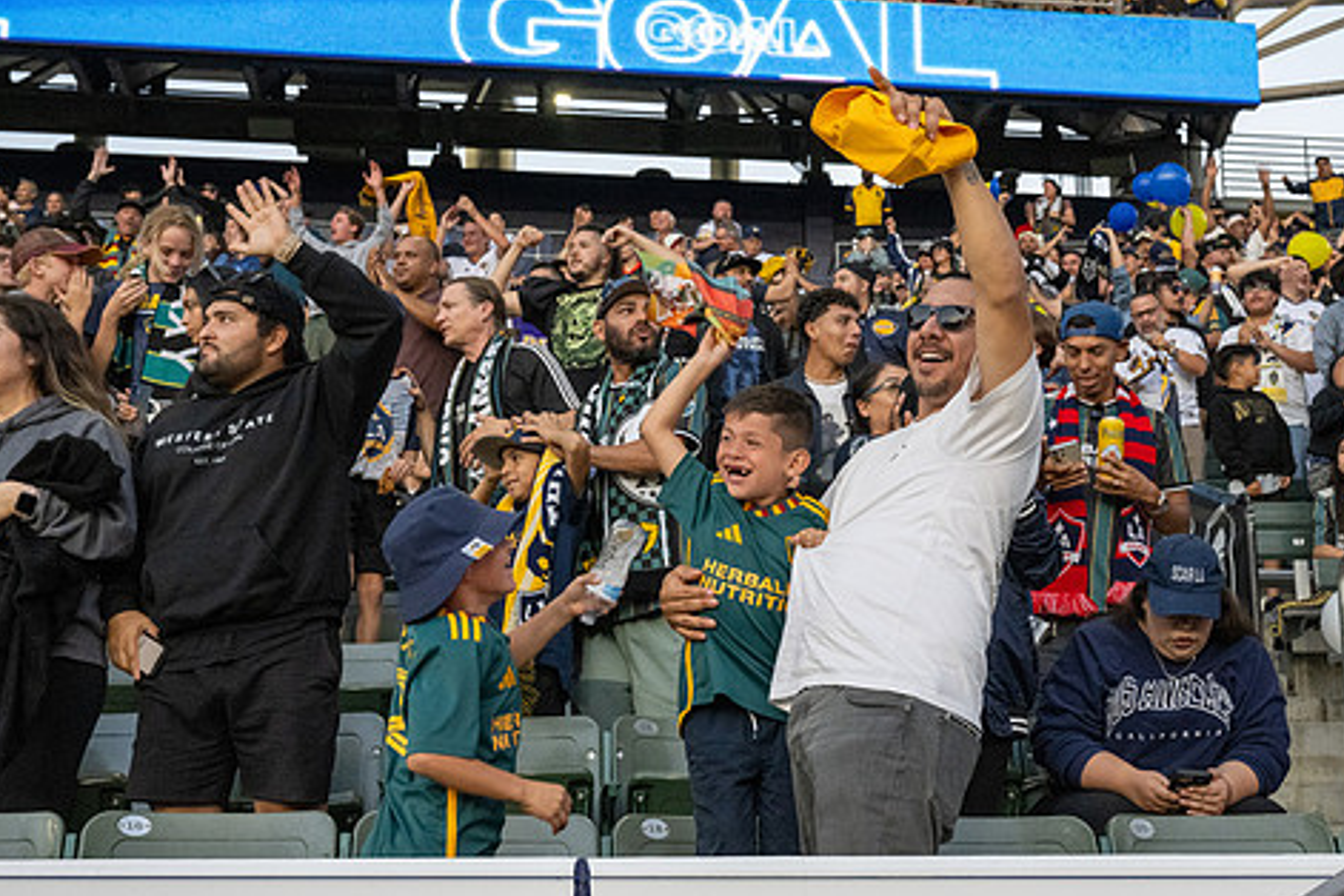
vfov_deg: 25.5
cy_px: 504
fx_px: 1979
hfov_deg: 37.4
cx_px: 768
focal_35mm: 53
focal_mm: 43
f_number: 8
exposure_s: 1/400
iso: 4500
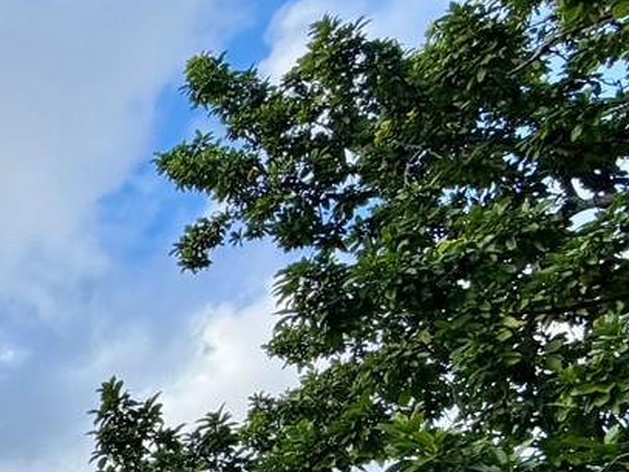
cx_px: -355
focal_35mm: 55
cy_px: 593
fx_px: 999
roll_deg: +5.0
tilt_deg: +16.0
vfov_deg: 23.8
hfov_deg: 25.0
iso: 40
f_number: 2.2
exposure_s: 1/502
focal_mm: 2.22
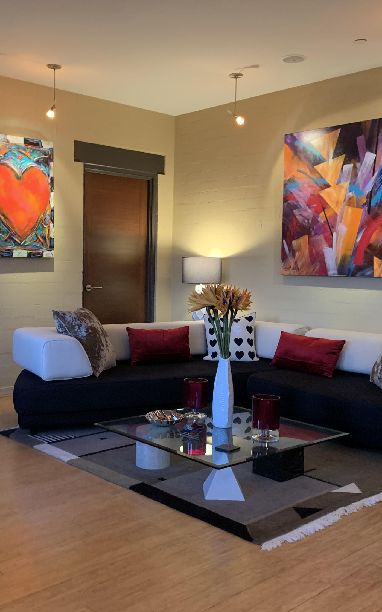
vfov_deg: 52.7
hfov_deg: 34.4
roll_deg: -1.0
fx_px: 616
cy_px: 307
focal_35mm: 37
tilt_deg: -3.9
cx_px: 170
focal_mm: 4.25
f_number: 1.8
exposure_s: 1/30
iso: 500
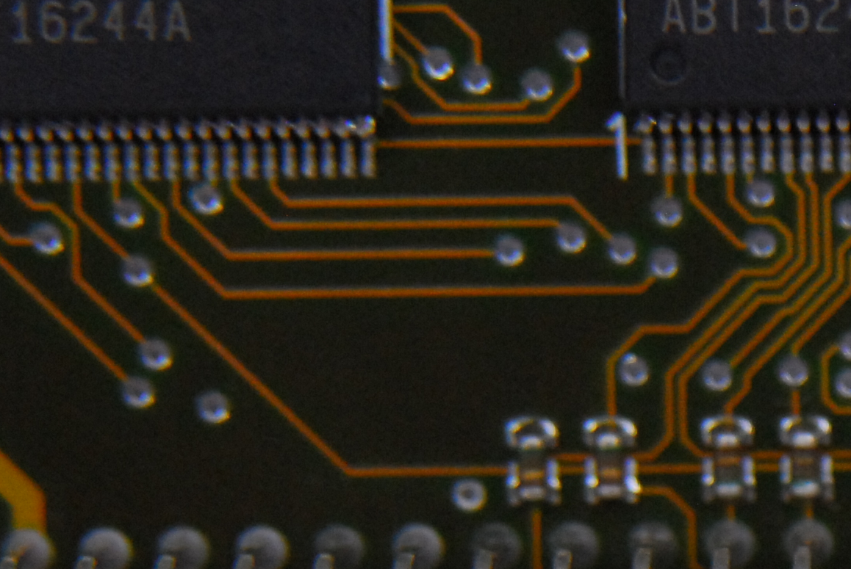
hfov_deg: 6.1
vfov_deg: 4.1
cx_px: 1266
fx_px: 7833
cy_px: 835
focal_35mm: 331
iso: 800
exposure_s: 1/125
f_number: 4
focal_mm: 66
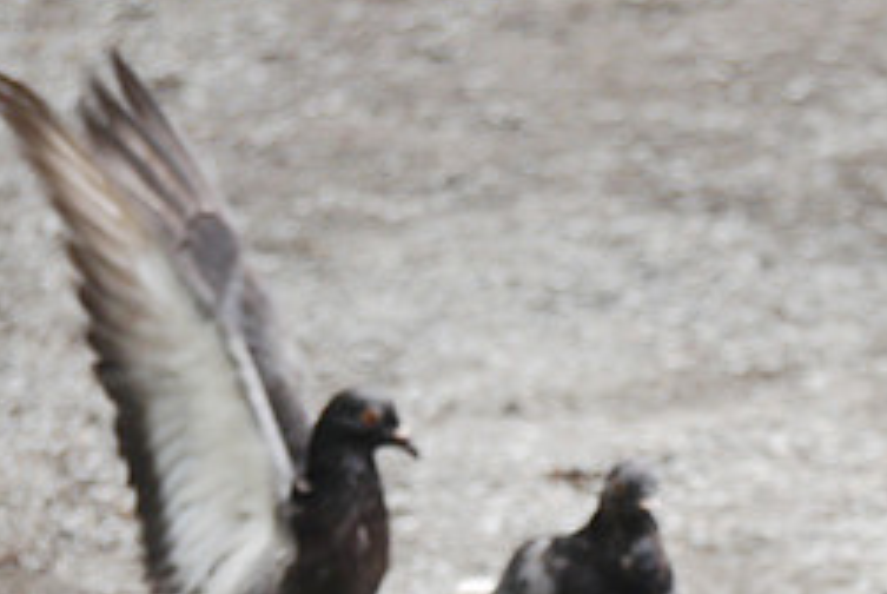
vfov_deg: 2.9
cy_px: 744
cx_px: 986
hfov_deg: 4.3
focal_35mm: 480
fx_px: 11840
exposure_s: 1/200
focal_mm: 100
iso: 400
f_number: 4
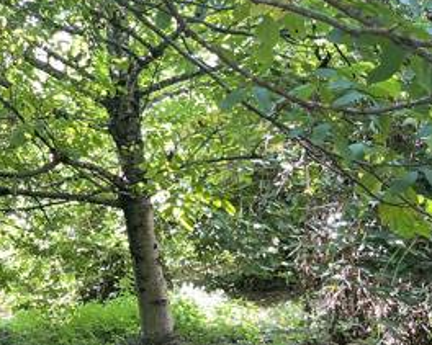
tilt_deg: -1.2
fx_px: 984
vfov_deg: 19.7
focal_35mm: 77
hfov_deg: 21.0
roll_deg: -1.2
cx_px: -213
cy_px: 285
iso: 125
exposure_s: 1/101
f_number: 1.6
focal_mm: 5.1
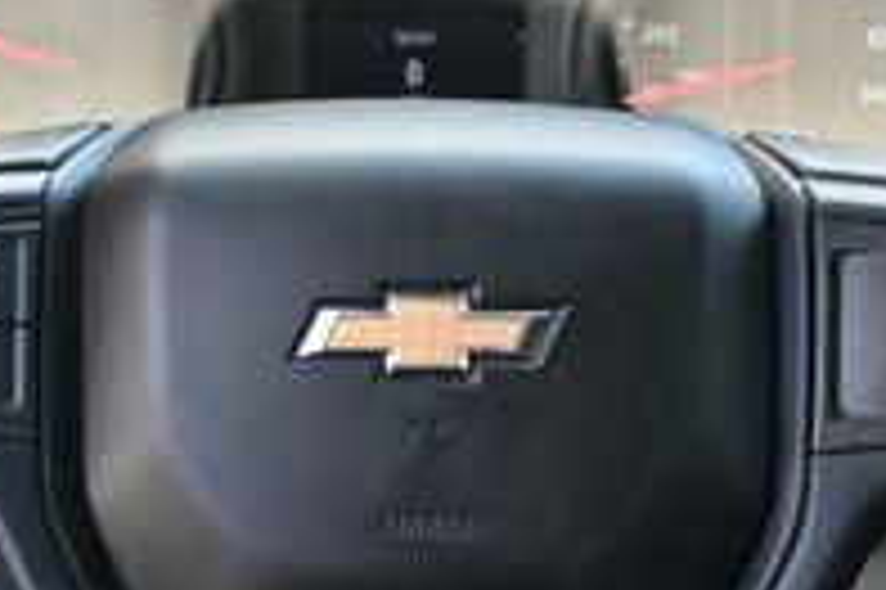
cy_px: 333
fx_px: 3123
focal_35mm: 127
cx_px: 436
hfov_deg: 16.1
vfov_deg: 10.8
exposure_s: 1/125
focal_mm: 26
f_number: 4.5
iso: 560
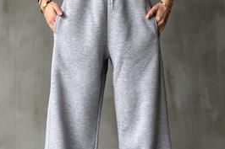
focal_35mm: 80
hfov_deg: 25.4
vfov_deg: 17.0
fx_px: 500
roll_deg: -0.8
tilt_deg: +2.4
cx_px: 111
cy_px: 72
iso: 125
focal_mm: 6.86
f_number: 1.78
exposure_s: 1/71
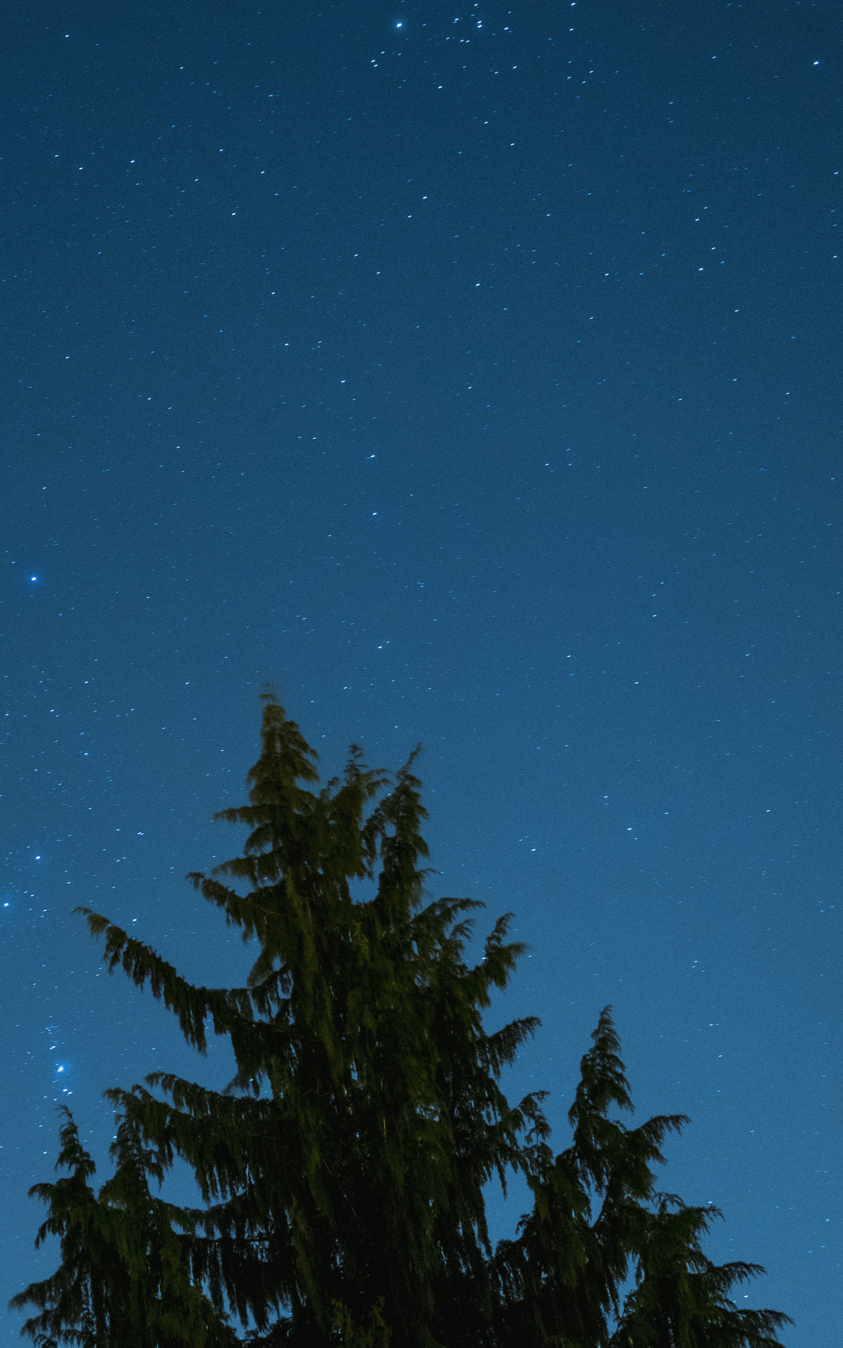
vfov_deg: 34.0
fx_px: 2206
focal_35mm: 60
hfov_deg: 21.0
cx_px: 35
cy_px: 675
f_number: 4
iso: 1000
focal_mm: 39
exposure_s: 15
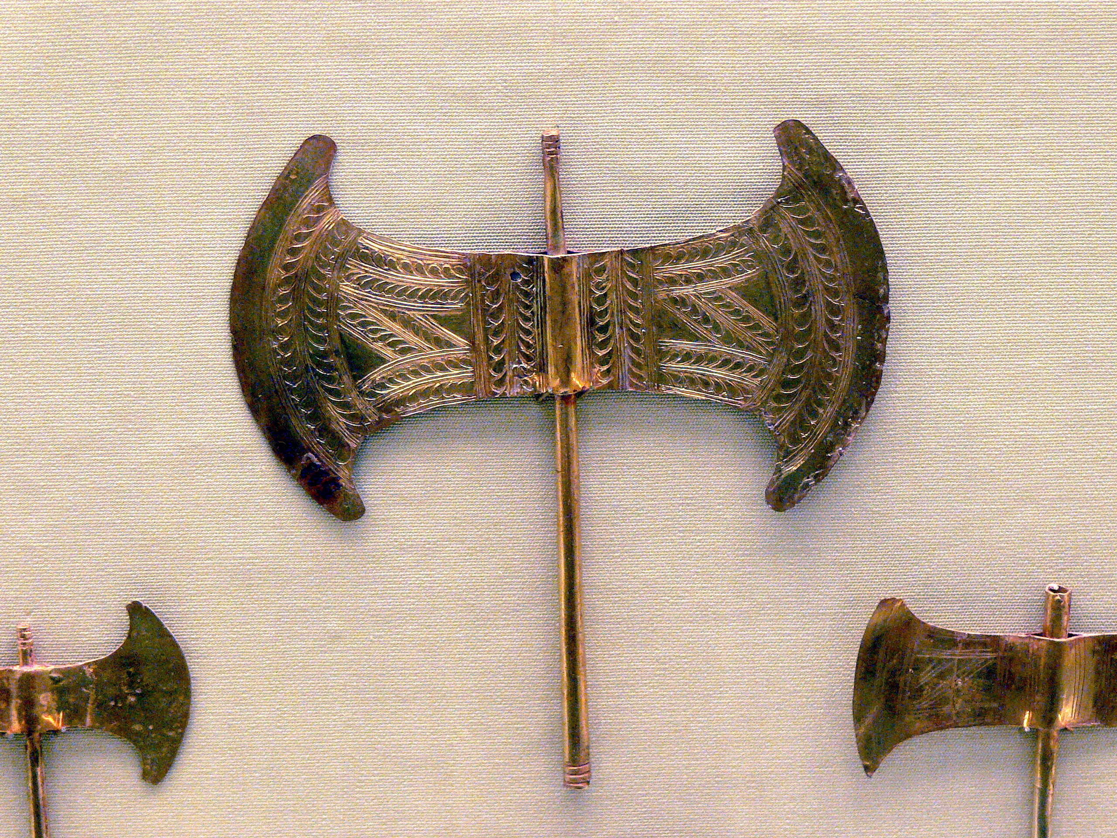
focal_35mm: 121
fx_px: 3904
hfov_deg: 16.3
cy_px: 419
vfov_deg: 12.2
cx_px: 558
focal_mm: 20.1
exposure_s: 1/30
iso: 200
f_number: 3.2
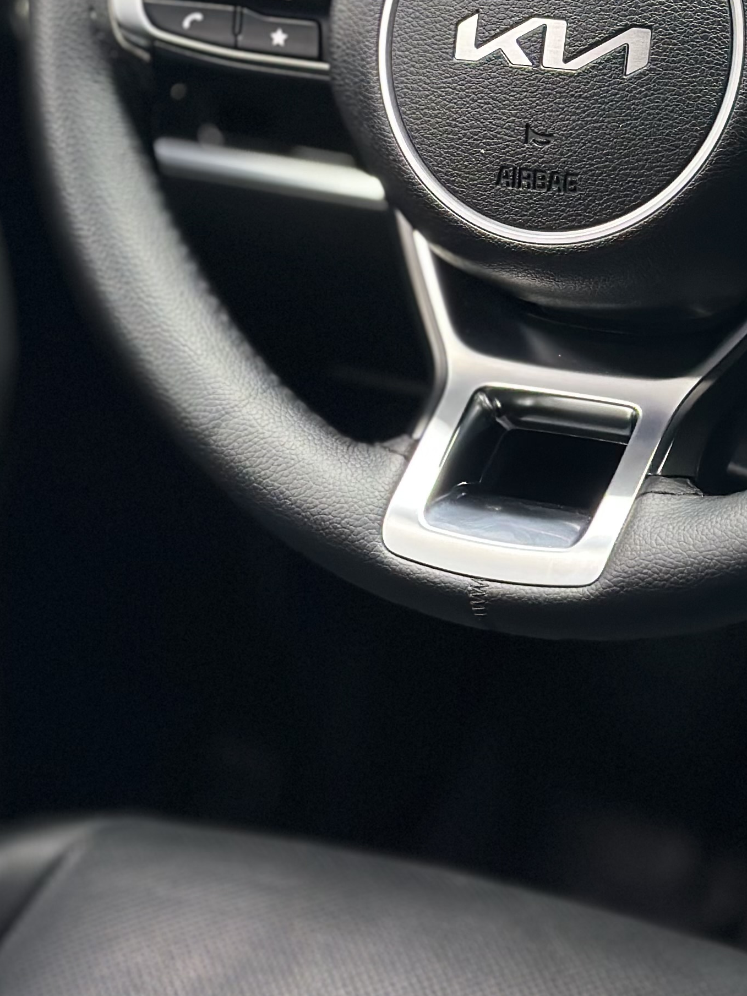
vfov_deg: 18.0
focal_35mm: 107
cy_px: 59
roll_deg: +0.7
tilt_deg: -21.3
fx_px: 3078
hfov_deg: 13.8
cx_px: 602
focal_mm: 6.86
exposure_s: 1/50
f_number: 1.78
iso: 160
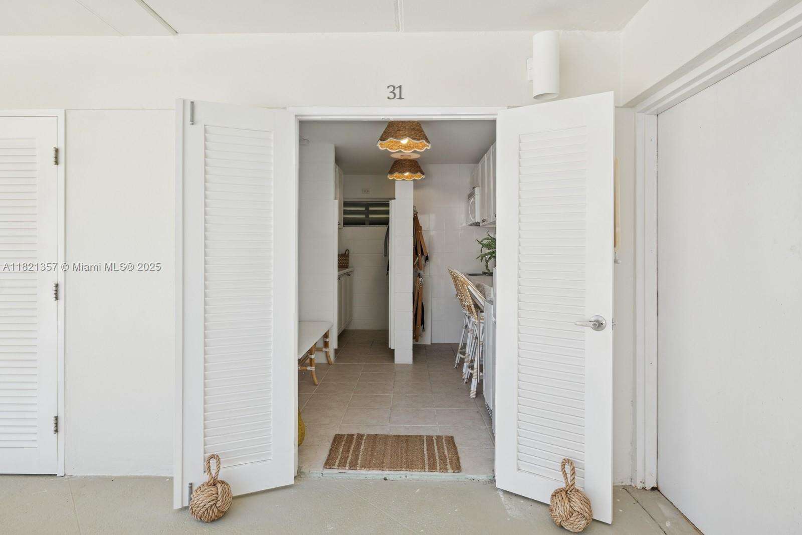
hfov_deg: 84.0
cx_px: 401
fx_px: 446
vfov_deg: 61.9
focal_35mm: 20
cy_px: 268
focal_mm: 20
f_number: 10
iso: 200
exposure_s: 1/40
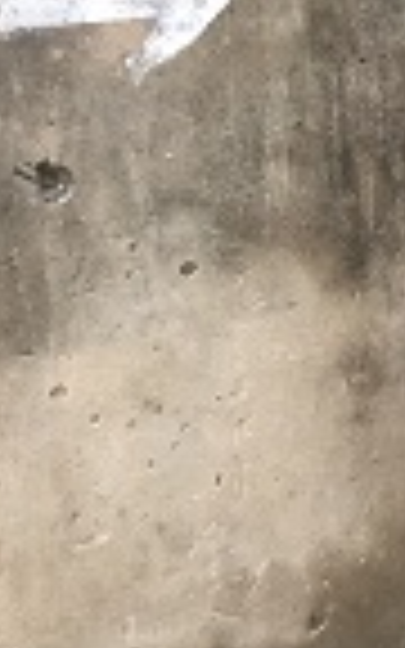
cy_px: 88
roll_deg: +1.7
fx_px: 2631
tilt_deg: -6.4
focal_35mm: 149
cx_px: 1341
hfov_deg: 7.4
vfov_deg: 13.9
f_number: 2.2
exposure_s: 1/162
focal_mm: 4.15
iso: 25
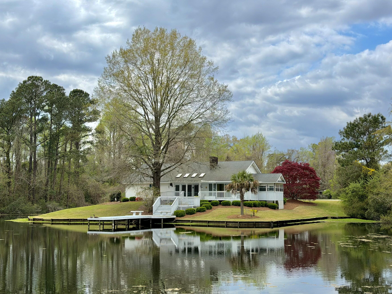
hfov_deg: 36.8
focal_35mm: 52
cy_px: 157
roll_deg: +0.0
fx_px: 589
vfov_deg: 28.0
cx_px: 195
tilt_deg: +4.6
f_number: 1.78
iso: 64
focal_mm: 6.76
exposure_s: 1/4878
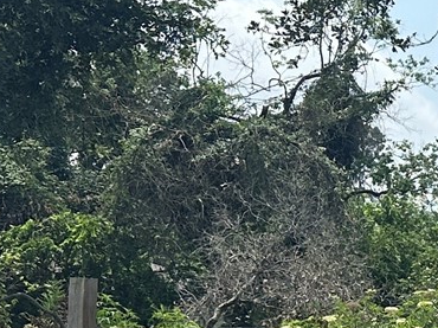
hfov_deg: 12.6
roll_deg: +0.2
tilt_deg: +1.1
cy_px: 297
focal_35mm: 133
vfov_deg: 11.1
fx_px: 1682
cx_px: 929
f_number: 1.78
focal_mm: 6.86
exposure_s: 1/4545
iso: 80
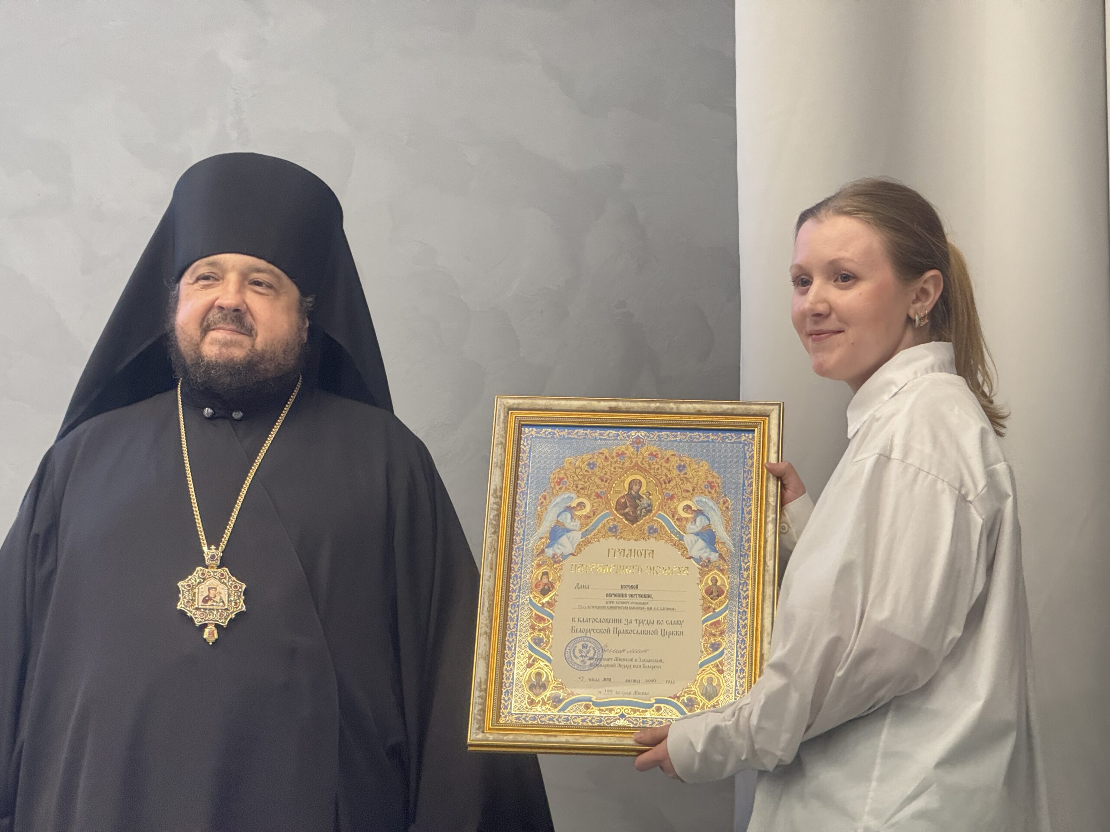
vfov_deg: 12.3
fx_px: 3848
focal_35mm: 120
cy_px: 416
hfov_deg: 16.4
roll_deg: -0.6
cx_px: 555
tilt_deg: +8.6
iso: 640
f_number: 2.8
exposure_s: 1/60
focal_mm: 15.66
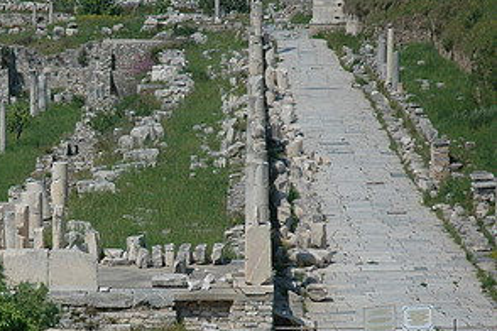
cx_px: 8
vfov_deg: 7.5
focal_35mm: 183
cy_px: 229
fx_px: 2526
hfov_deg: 11.1
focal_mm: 62
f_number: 4.5
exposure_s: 1/2000
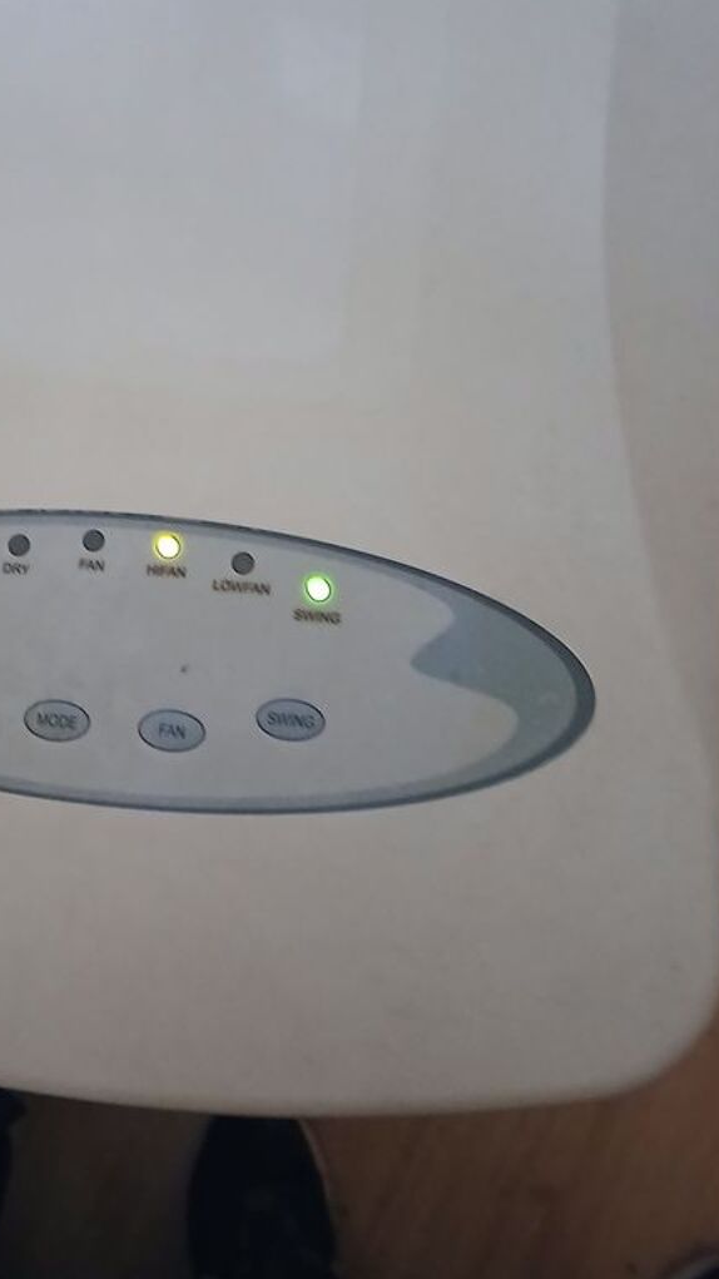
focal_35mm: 37
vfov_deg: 53.5
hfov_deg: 31.2
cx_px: 154
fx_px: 1255
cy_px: 492
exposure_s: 1/16.7
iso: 1000
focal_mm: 3.98
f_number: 1.8
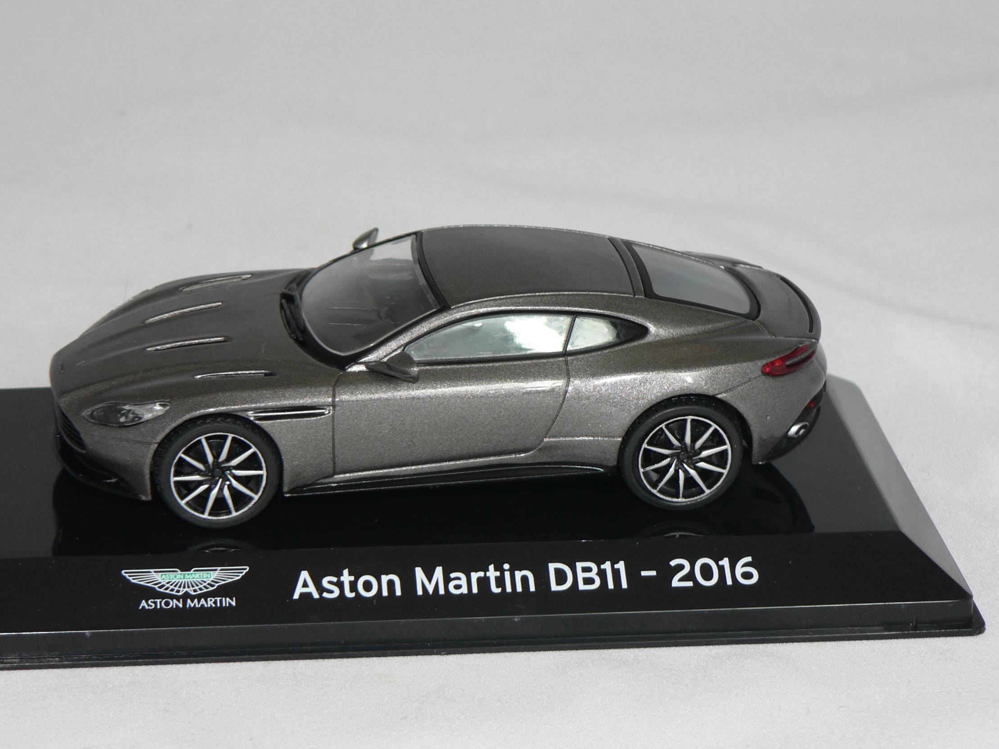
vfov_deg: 11.5
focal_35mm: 129
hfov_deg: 15.3
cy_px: 386
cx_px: 428
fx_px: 3723
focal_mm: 18.6
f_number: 3.2
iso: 80
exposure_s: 1/60
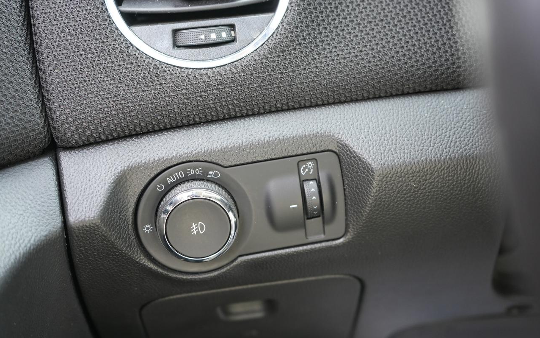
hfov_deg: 44.4
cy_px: 173
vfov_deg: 28.6
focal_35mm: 45
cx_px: 270
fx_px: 662
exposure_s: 1/160
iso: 1250
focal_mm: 44
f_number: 4.5
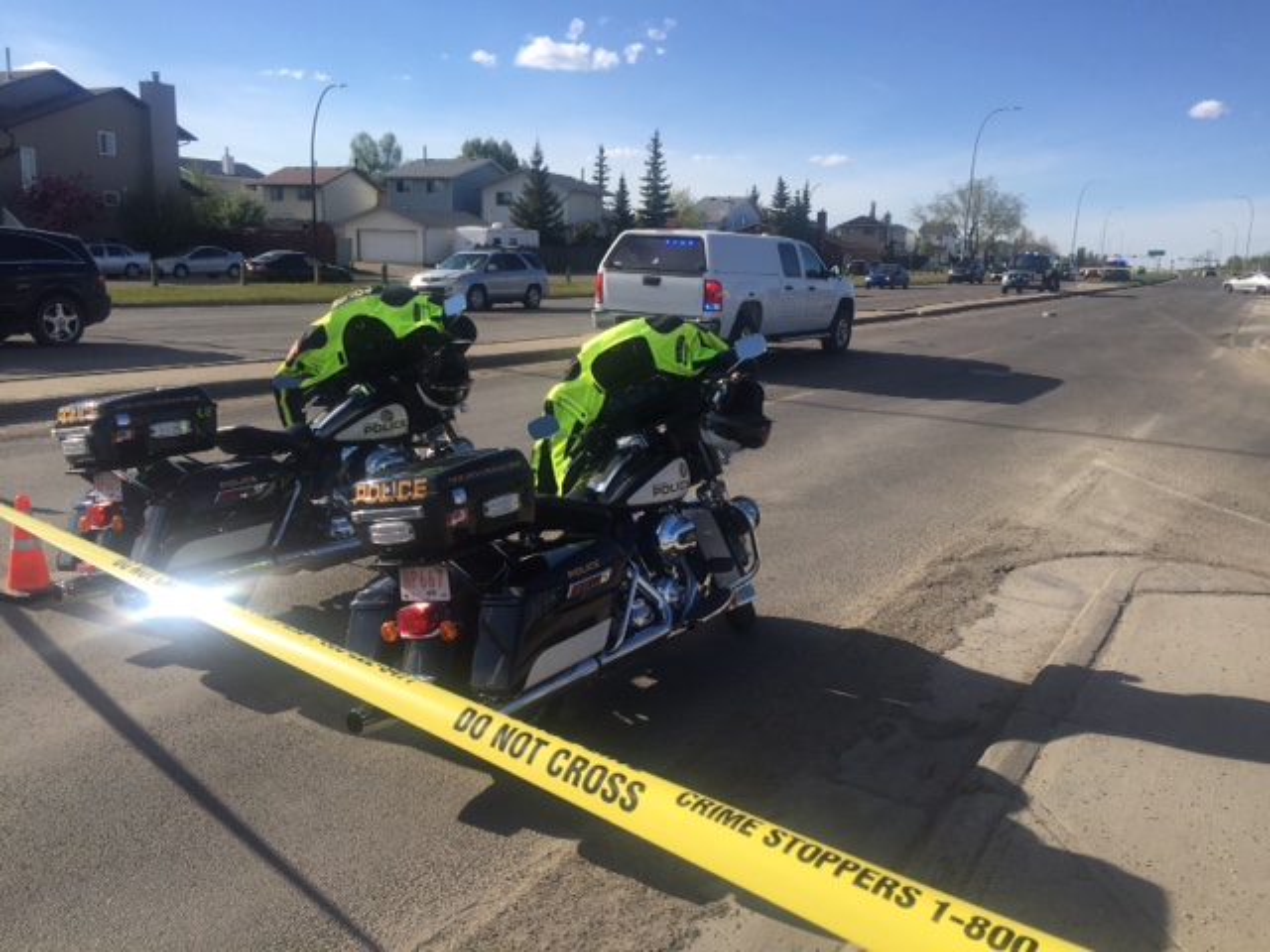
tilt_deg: -10.5
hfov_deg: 61.7
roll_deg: -2.4
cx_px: 635
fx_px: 1064
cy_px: 476
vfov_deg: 48.2
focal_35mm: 29
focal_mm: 4.15
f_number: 2.2
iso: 32
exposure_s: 1/1980
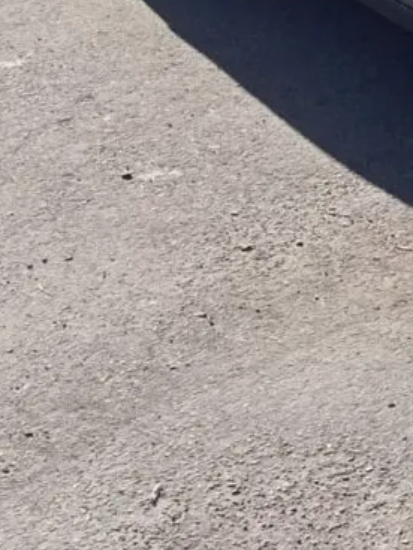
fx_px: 2323
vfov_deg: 13.2
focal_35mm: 146
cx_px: 1116
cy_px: -117
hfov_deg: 8.8
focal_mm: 3.46
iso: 101
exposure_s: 1/881
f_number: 2.2
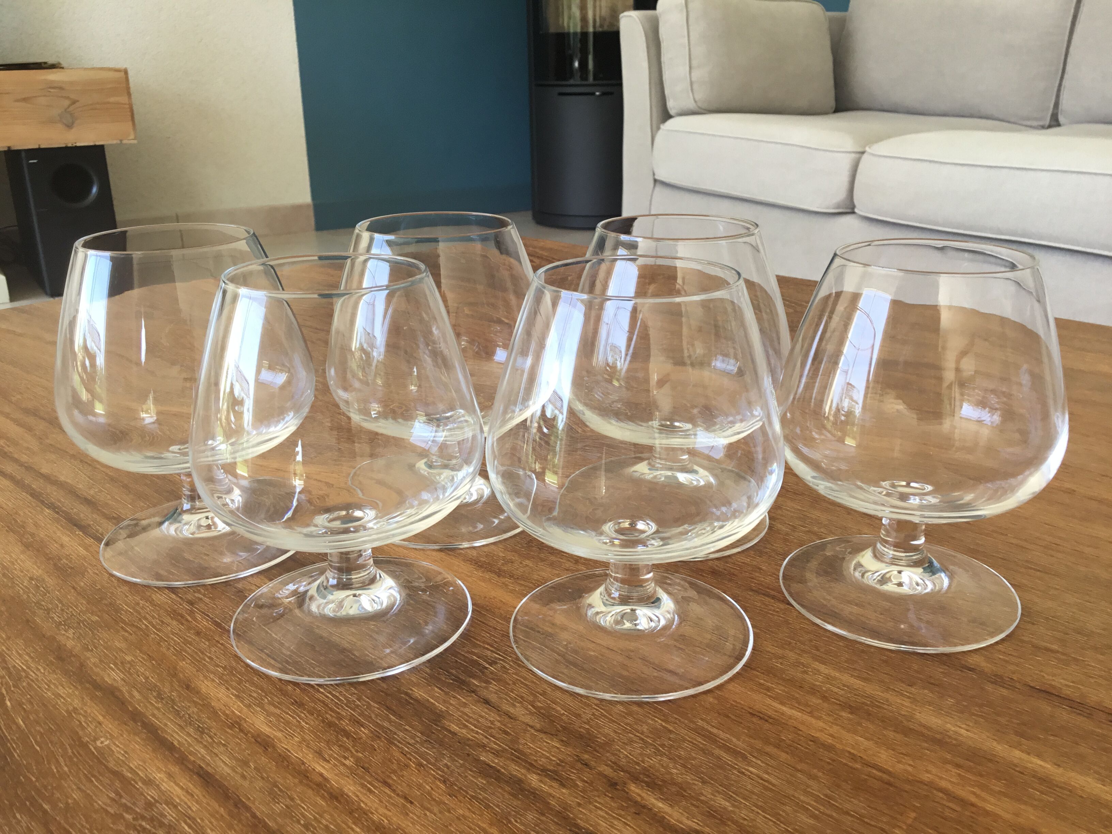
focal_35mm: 31
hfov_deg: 58.4
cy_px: 417
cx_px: 556
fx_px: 996
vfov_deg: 45.4
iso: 25
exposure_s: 1/50
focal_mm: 3.3
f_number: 2.4
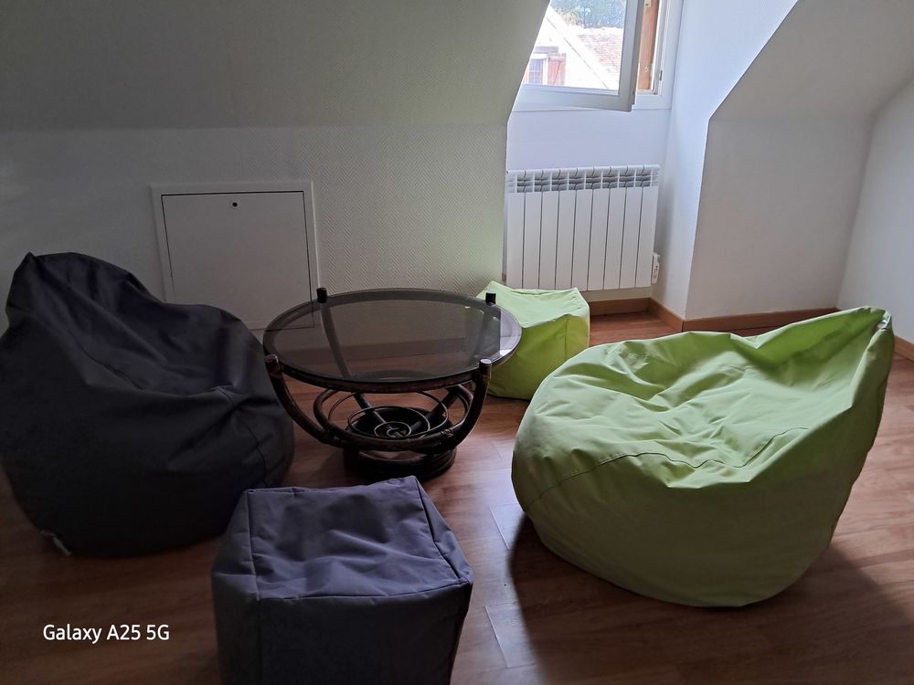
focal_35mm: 27
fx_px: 713
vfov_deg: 51.4
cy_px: 342
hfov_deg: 65.3
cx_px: 457
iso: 500
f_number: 1.8
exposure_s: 1/40
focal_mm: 4
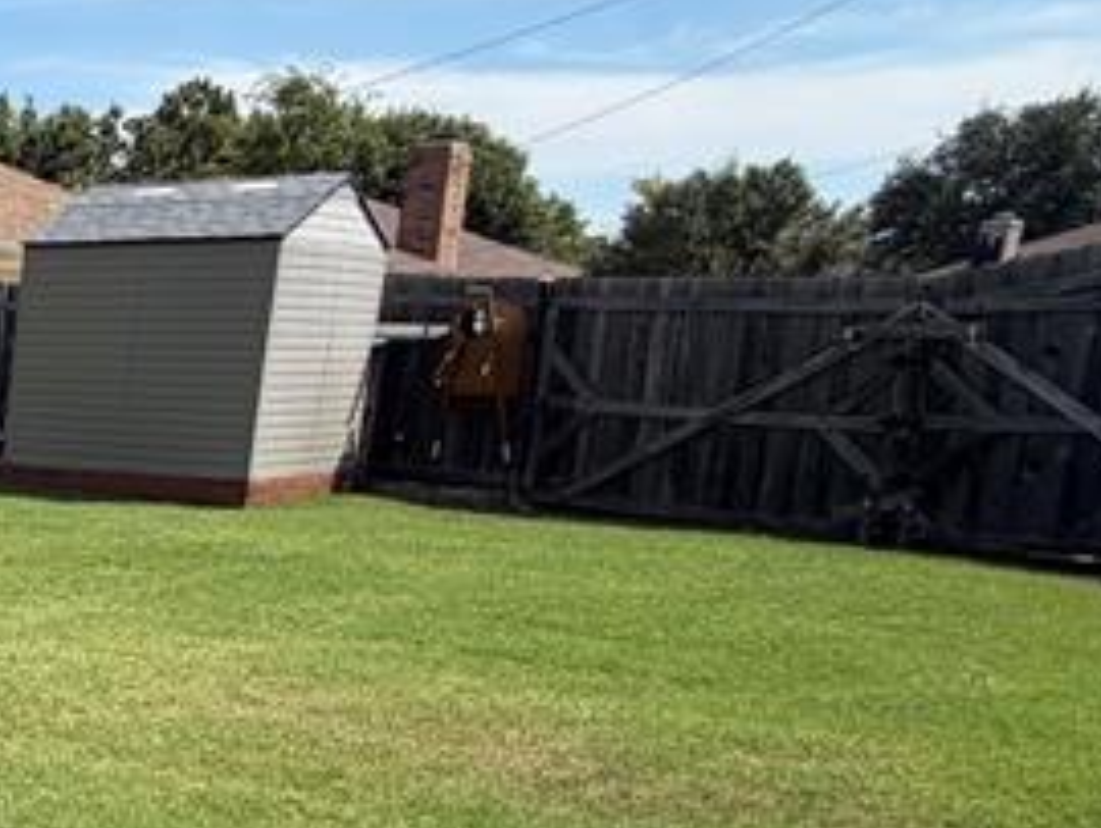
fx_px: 1687
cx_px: -571
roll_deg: +0.4
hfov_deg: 26.0
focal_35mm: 53
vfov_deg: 26.5
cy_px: 767
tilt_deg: -14.0
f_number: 2.2
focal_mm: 2.22
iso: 20
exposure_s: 1/770
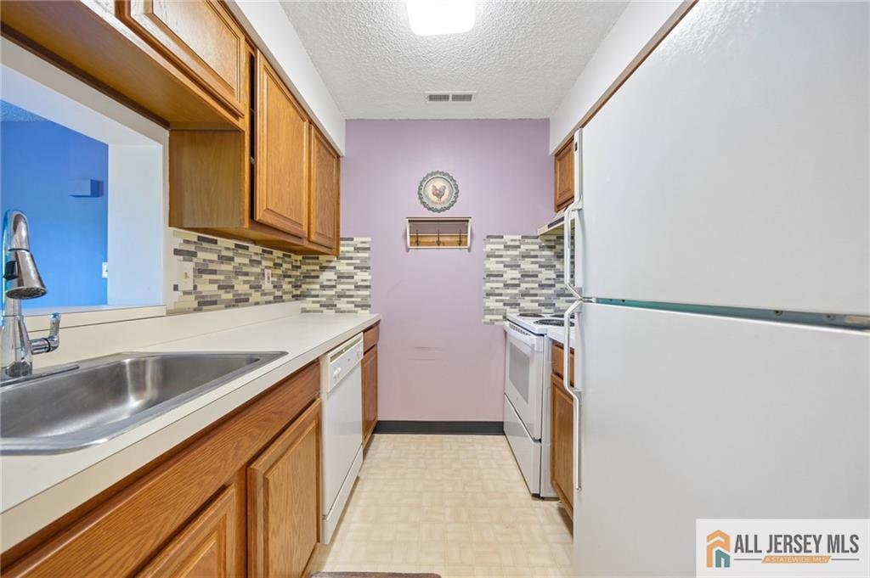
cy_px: 289
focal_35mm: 13
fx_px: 314
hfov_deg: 108.4
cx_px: 435
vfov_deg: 85.3
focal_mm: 8.6
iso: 160
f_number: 4
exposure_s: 1/8
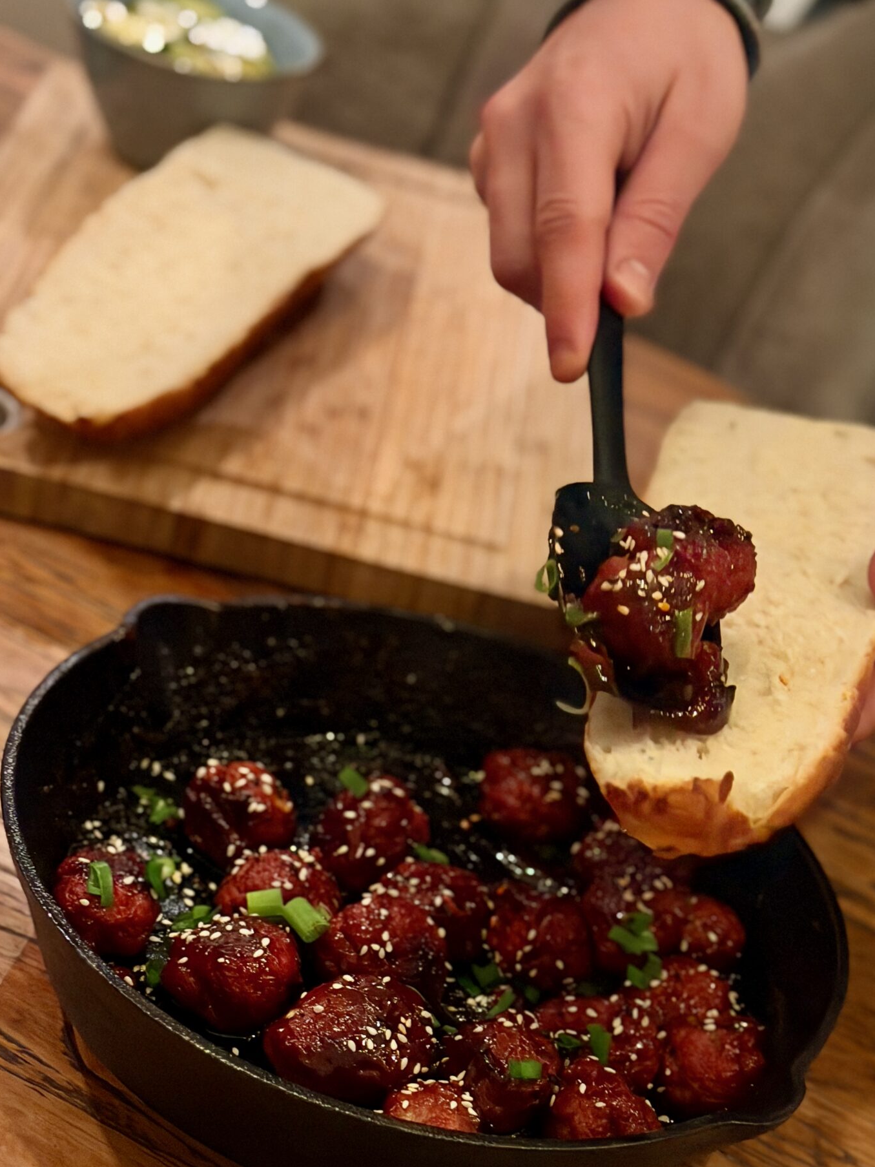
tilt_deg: -35.0
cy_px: 815
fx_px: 2292
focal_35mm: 68
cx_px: 617
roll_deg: -20.6
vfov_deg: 28.3
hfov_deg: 21.5
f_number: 1.78
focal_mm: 6.76
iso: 640
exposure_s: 1/20
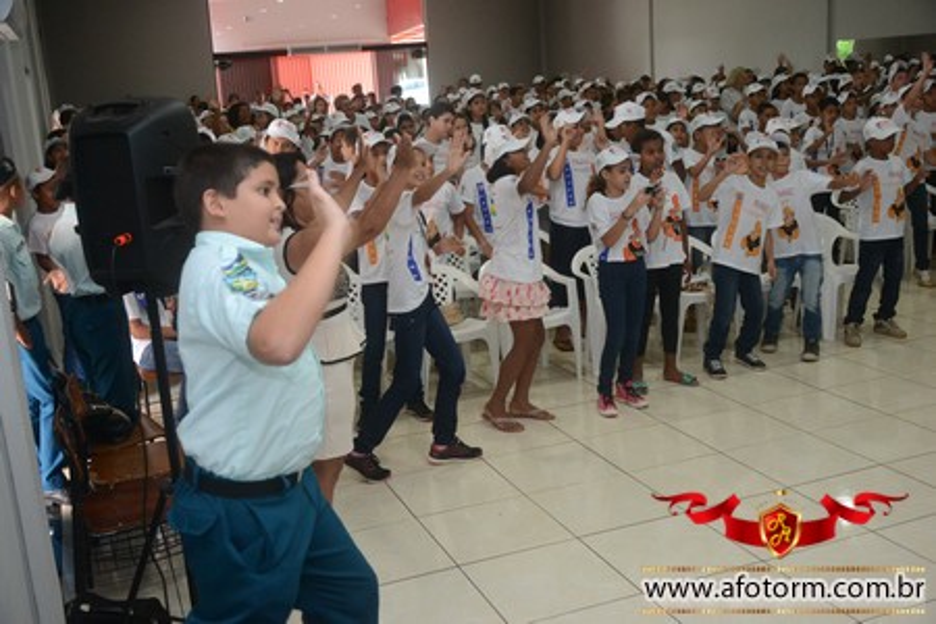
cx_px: 468
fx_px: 1014
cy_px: 312
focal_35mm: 39
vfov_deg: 34.2
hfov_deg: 49.6
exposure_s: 1/125
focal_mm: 26
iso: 1600
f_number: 3.8
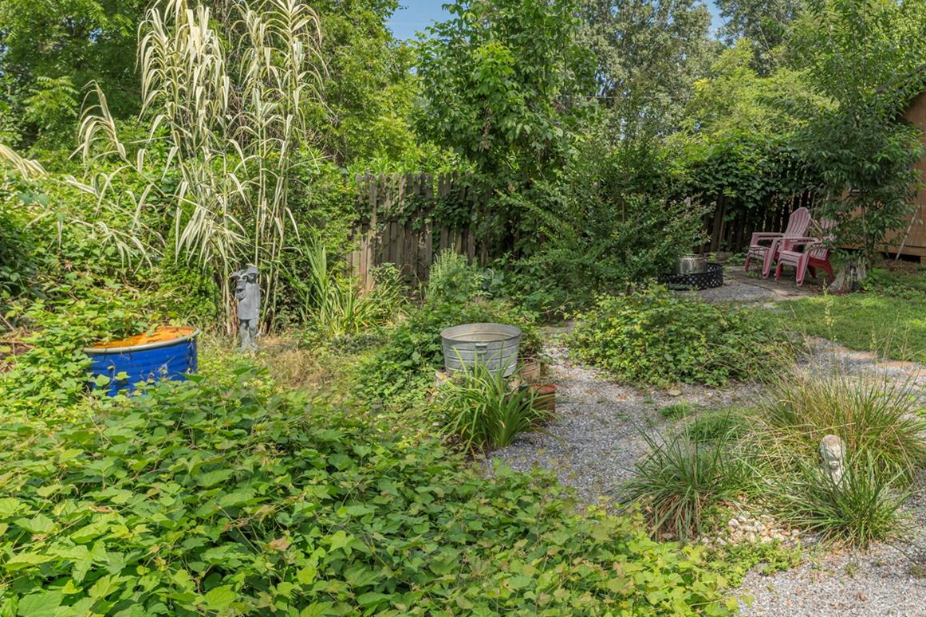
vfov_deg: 42.3
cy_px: 157
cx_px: 613
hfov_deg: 60.5
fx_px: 772
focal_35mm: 30
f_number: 7.1
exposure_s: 1/2500
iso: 320
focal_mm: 17
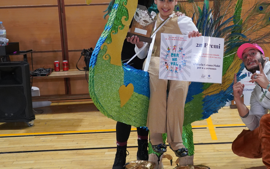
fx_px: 478
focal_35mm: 65
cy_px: 65
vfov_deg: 20.0
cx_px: 184
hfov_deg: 31.2
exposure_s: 1/160
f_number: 4.5
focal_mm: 39
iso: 5000
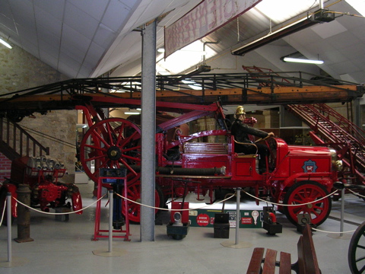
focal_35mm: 38
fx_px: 401
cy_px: 137
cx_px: 182
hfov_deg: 49.0
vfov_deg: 37.7
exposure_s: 1/60.1
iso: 118
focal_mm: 5.8
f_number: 2.8
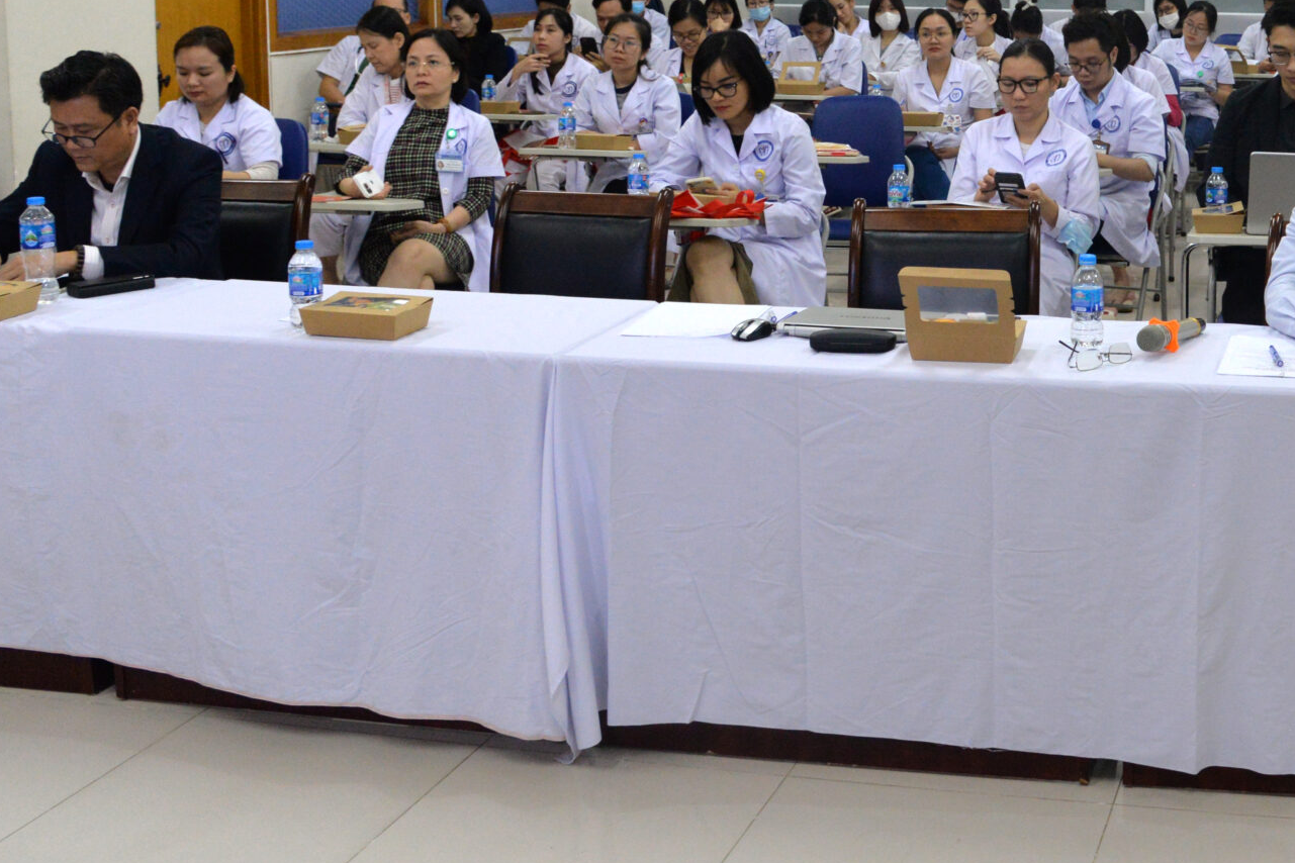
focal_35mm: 48
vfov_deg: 27.3
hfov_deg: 38.4
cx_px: 1159
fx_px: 1727
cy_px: 123
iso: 1600
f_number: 5.6
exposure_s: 1/125
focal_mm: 24
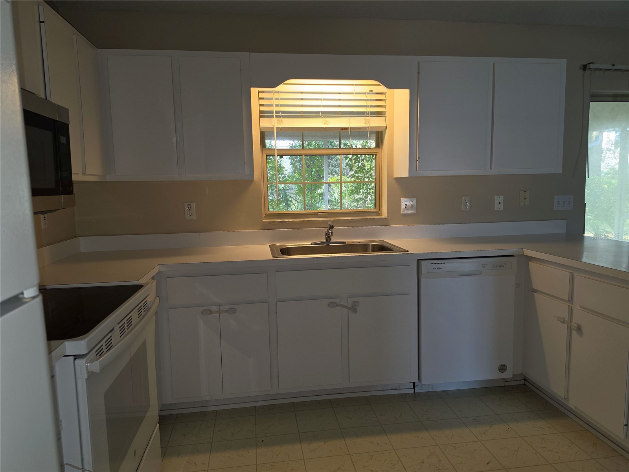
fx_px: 418
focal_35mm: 23
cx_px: 314
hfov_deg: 73.9
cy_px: 236
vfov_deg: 58.9
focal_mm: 6.5
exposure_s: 1/60
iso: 50
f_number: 1.4
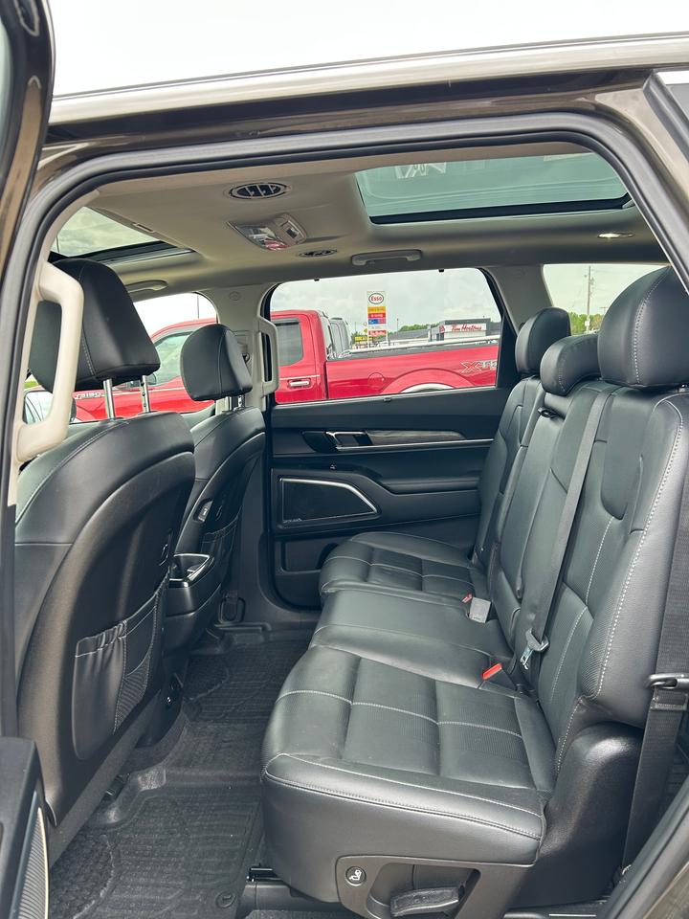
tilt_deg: -9.4
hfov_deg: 53.1
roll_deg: +1.1
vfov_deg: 67.3
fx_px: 690
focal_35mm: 26
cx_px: 344
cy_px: 460
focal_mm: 5.7
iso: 40
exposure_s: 1/167
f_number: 1.5
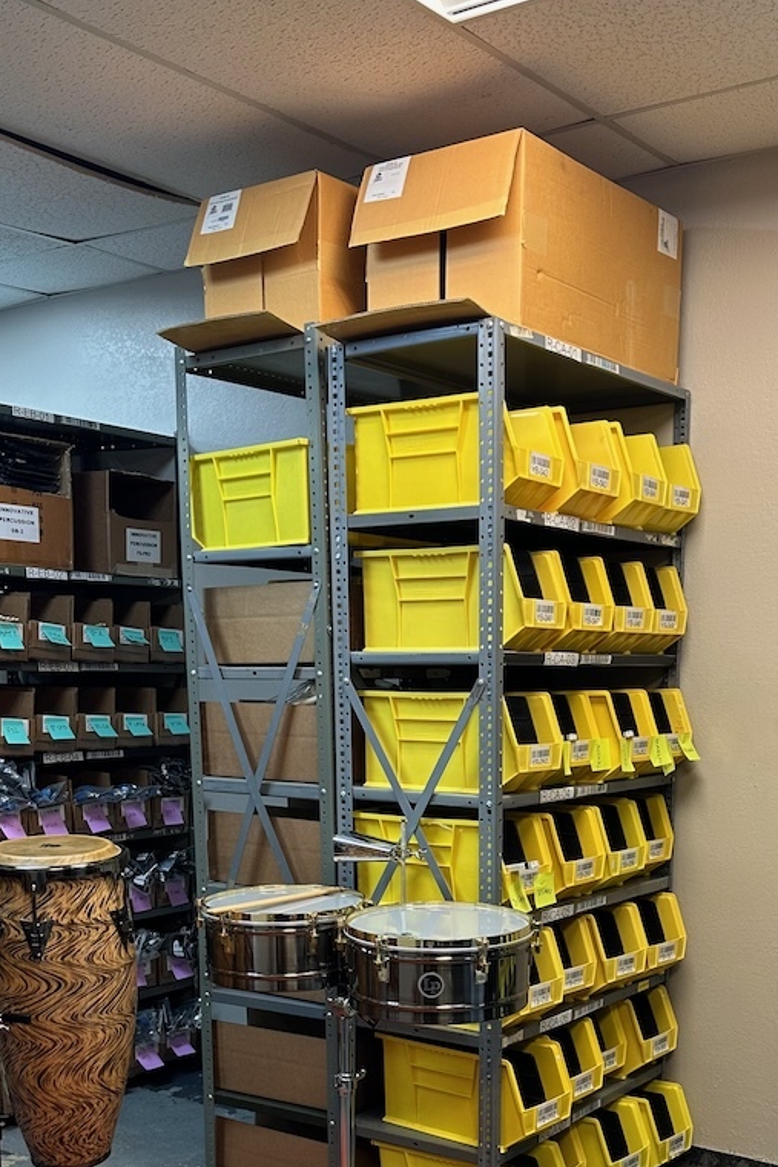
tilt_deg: -10.8
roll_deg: +0.8
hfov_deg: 31.8
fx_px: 1362
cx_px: 465
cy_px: 917
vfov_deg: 44.4
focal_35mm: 42
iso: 125
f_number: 1.78
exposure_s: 1/60
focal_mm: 6.86
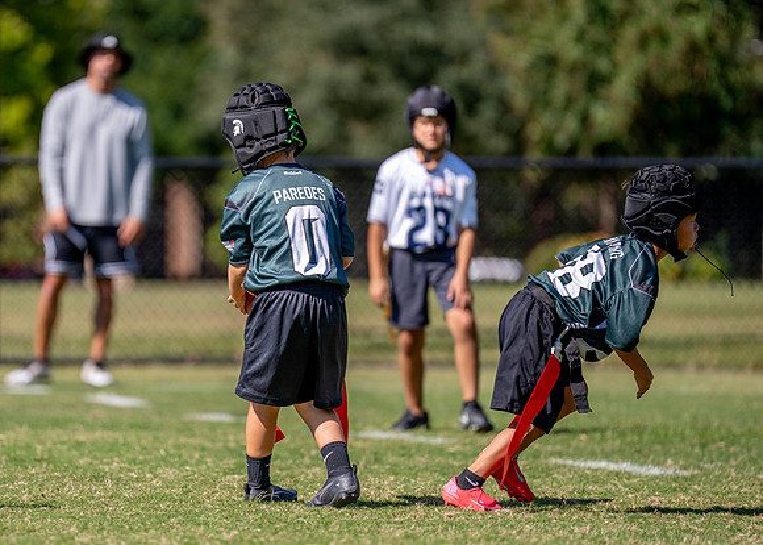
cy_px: 268
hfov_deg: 7.3
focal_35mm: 274
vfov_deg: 5.3
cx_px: 234
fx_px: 5937
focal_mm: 200
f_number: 2.8
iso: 200
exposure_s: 1/3200
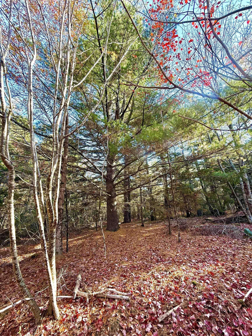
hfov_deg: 85.7
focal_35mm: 14
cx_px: 126
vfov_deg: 102.1
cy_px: 168
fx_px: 136
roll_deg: +0.4
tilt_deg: +21.1
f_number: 2.2
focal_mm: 2.22
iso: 80
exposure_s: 1/99
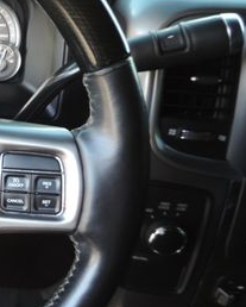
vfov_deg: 32.4
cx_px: -108
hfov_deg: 22.3
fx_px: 527
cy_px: 142
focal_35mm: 58
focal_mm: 4.3
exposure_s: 1/30
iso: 200
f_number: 3
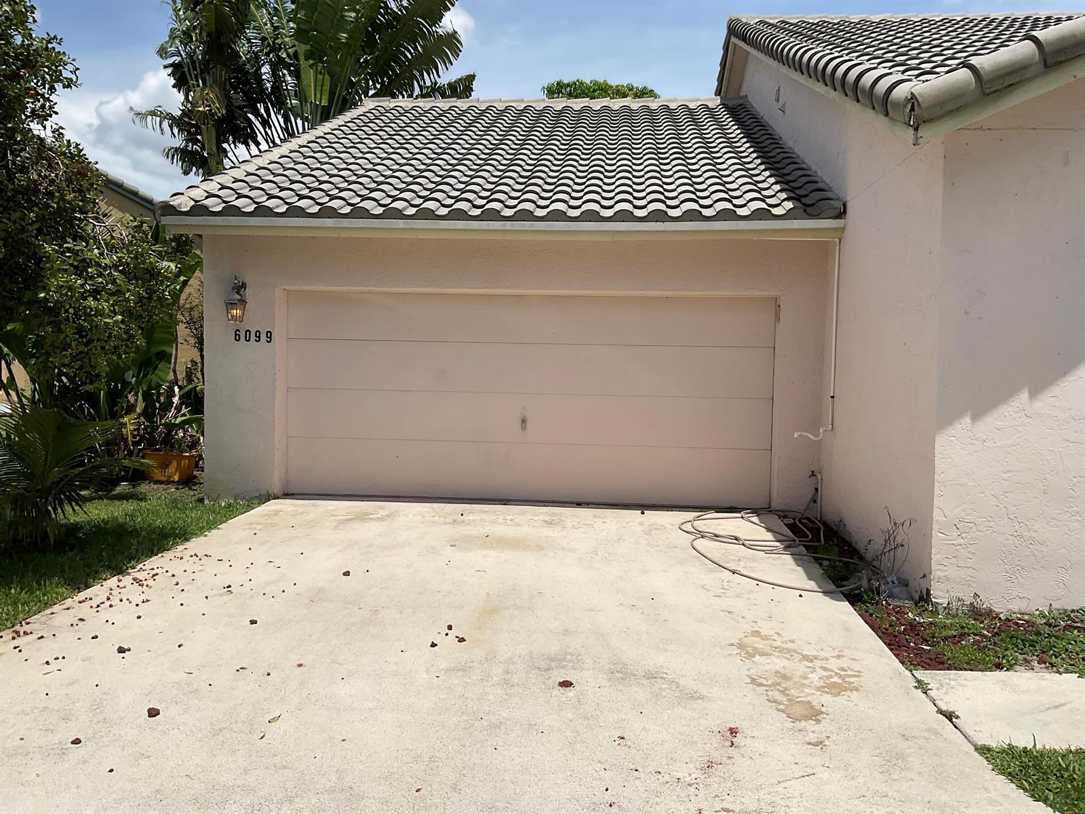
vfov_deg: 48.2
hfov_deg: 61.7
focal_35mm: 29
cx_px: 542
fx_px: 909
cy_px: 407
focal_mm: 3
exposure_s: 1/4785
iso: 16
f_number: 1.8
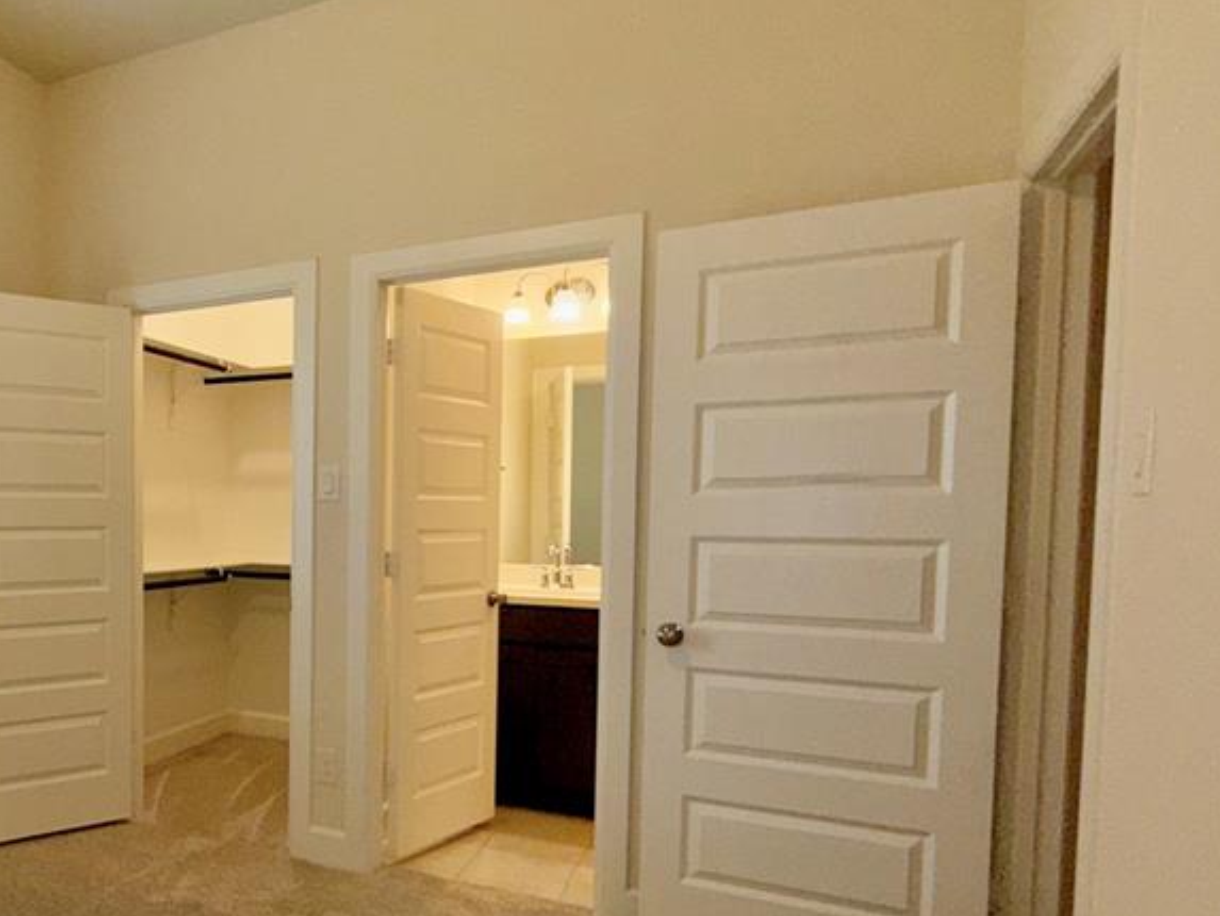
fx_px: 881
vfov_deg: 54.4
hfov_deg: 60.3
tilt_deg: -1.5
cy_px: 559
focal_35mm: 25
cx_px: 153
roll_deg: +2.4
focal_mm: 2.22
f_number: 2.2
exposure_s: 1/122
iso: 20
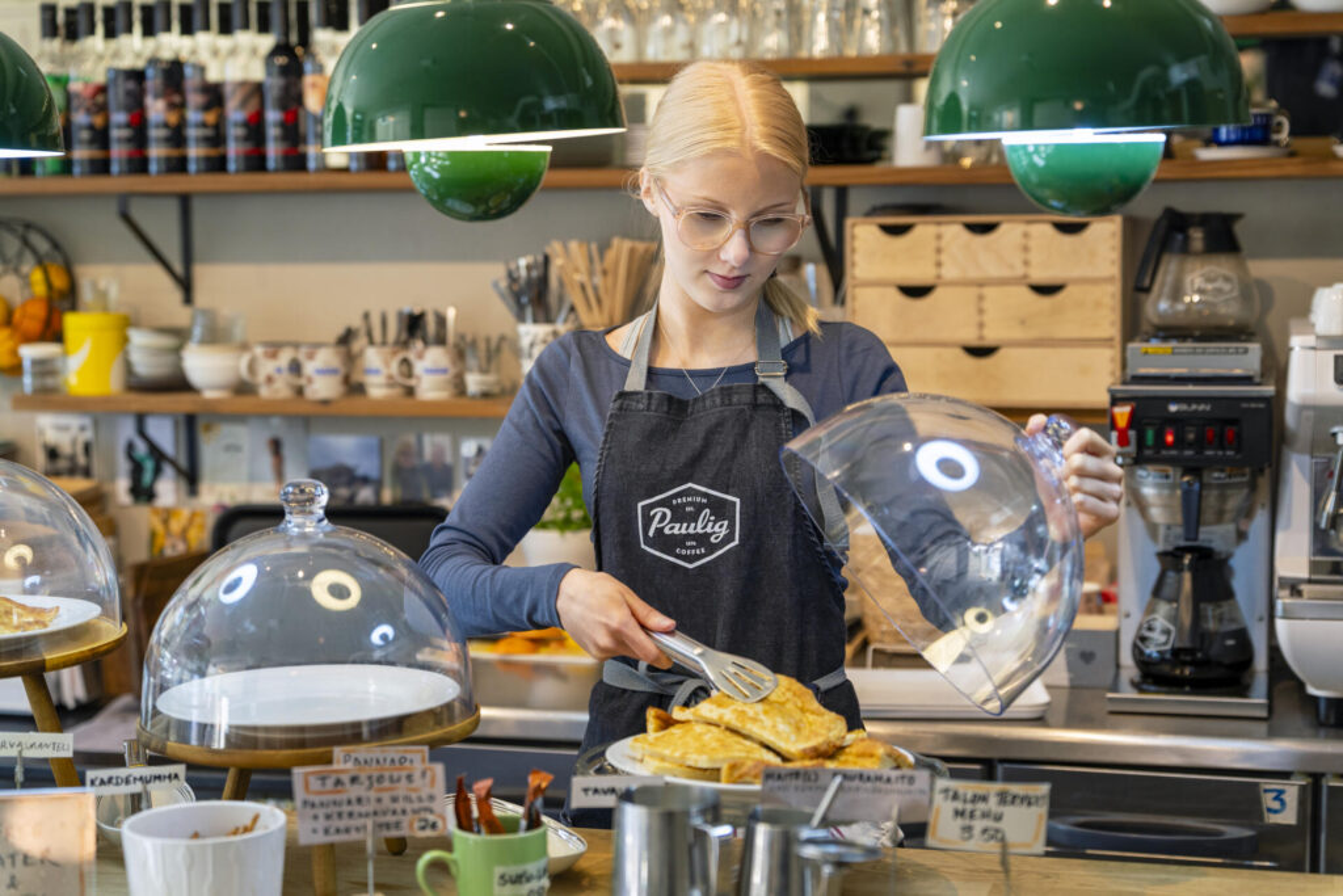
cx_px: 672
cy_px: 448
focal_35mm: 62
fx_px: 2313
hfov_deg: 32.4
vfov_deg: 21.9
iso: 500
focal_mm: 62
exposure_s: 1/100
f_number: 2.8
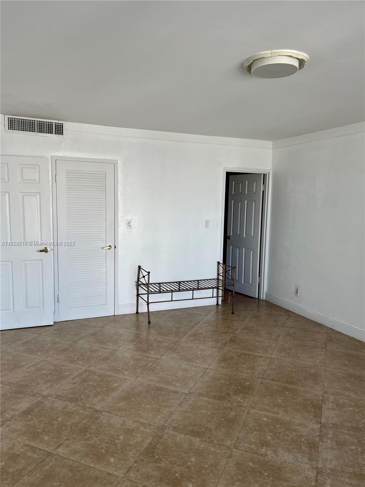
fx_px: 366
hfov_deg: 53.1
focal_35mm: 26
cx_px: 182
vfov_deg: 67.3
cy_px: 244
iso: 50
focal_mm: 5.1
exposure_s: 1/122
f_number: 1.6
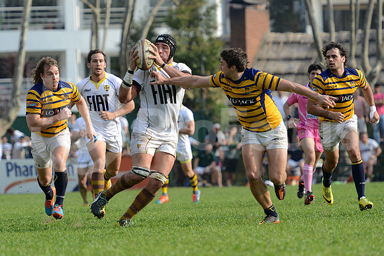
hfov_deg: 8.9
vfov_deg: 6.0
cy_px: 128
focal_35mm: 230
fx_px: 2454
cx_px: 192
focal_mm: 230
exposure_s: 1/1000
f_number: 4
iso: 320
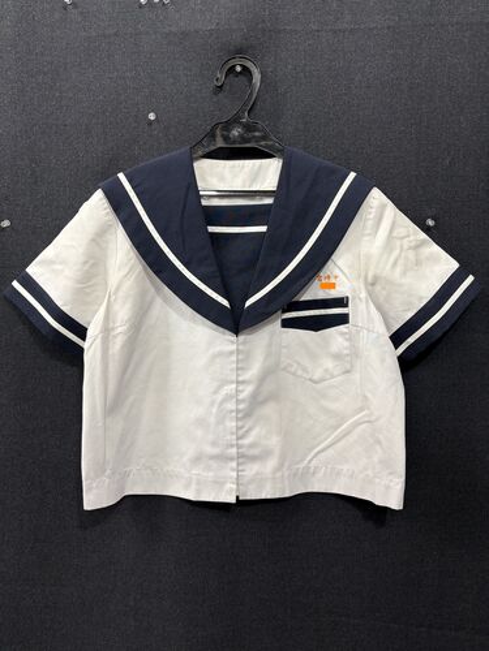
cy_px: 326
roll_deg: +0.6
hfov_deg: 53.1
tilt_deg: -6.3
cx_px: 244
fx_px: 490
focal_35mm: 26
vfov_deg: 67.3
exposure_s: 1/50
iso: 64
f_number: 1.6
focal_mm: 5.96
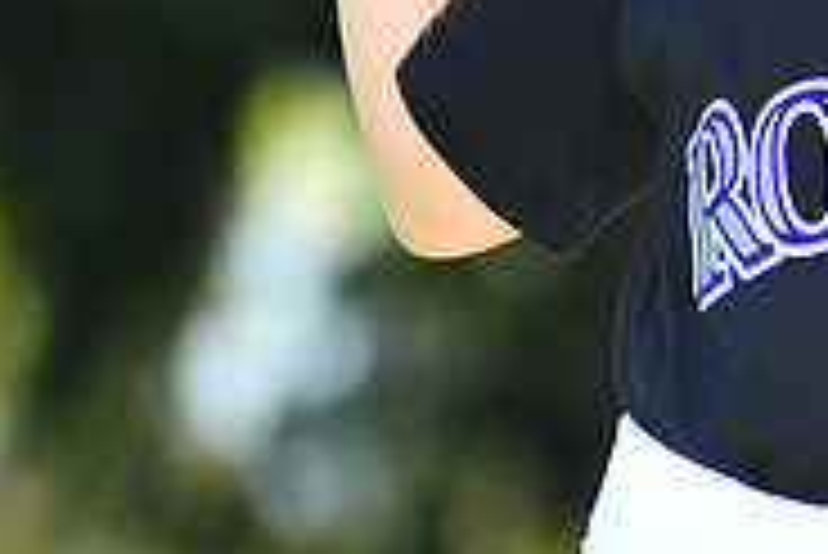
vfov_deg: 2.4
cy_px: -297
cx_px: 1143
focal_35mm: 567
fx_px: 13051
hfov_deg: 3.6
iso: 200
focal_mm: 180
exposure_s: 1/320
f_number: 5
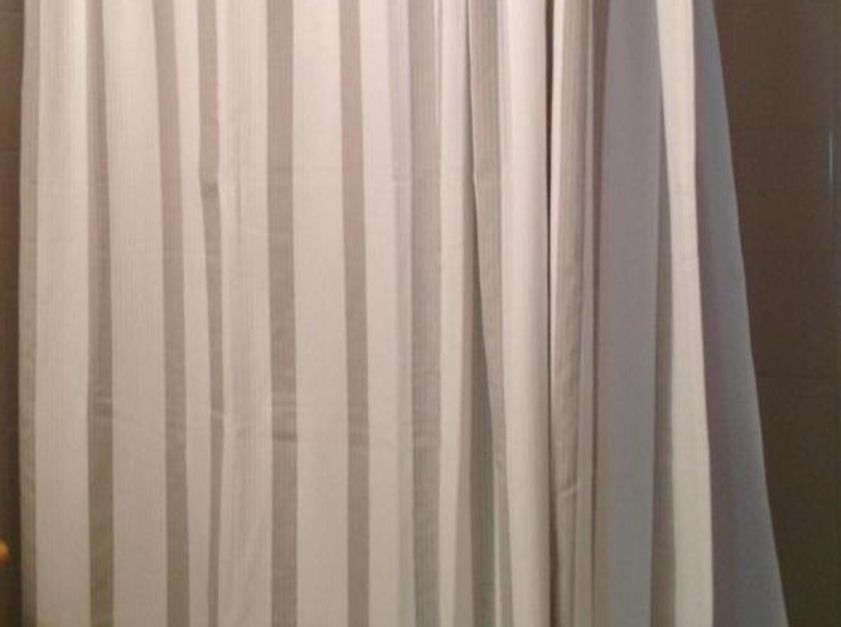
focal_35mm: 64
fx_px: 1552
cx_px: 413
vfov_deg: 22.7
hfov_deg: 30.3
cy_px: 197
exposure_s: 1/15
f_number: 2.4
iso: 80
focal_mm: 4.28
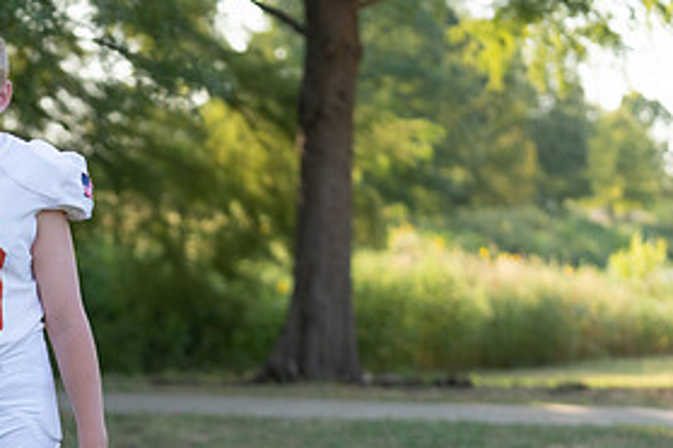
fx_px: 2767
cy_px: 387
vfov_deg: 9.2
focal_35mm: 148
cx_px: 7
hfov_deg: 13.7
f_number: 2.8
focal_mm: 70
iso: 160
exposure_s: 1/400
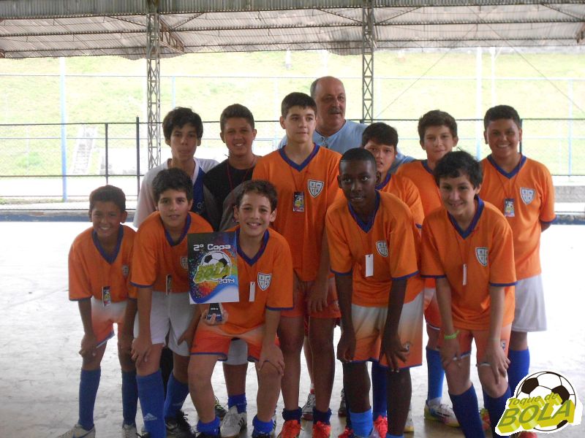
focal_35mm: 49
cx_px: 292
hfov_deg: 38.9
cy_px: 219
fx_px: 828
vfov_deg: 29.7
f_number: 4.5
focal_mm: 9
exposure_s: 1/125
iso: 500
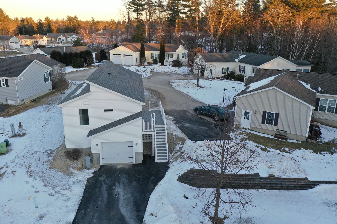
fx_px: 262
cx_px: 168
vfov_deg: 46.4
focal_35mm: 28
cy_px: 112
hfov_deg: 65.5
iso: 100
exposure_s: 1/50
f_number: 5
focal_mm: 10.26
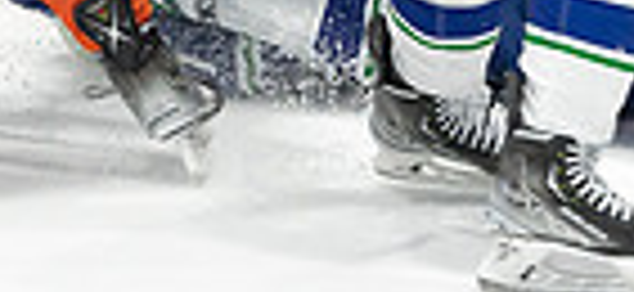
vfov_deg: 0.4
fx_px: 47031
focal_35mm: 2915
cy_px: 119
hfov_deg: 0.8
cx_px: 852
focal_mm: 600
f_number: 4
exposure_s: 1/640
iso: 1600
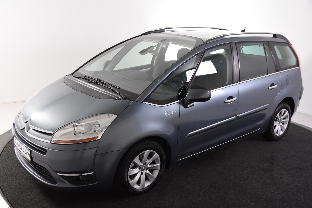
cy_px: 105
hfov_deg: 51.9
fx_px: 321
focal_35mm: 37
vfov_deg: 35.9
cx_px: 155
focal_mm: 24
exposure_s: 1/80
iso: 1600
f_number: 4.5
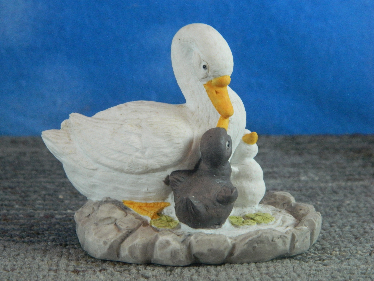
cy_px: 140
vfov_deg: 14.4
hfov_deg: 19.1
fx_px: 1113
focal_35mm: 103
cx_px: 187
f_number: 4.5
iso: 400
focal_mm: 18.6
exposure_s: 1/30
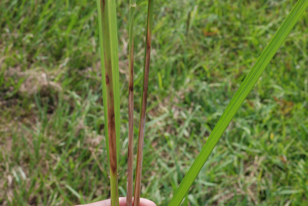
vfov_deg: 15.2
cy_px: 103
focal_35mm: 90
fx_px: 771
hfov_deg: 22.6
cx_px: 154
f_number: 32
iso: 400
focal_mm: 60
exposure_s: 1/60
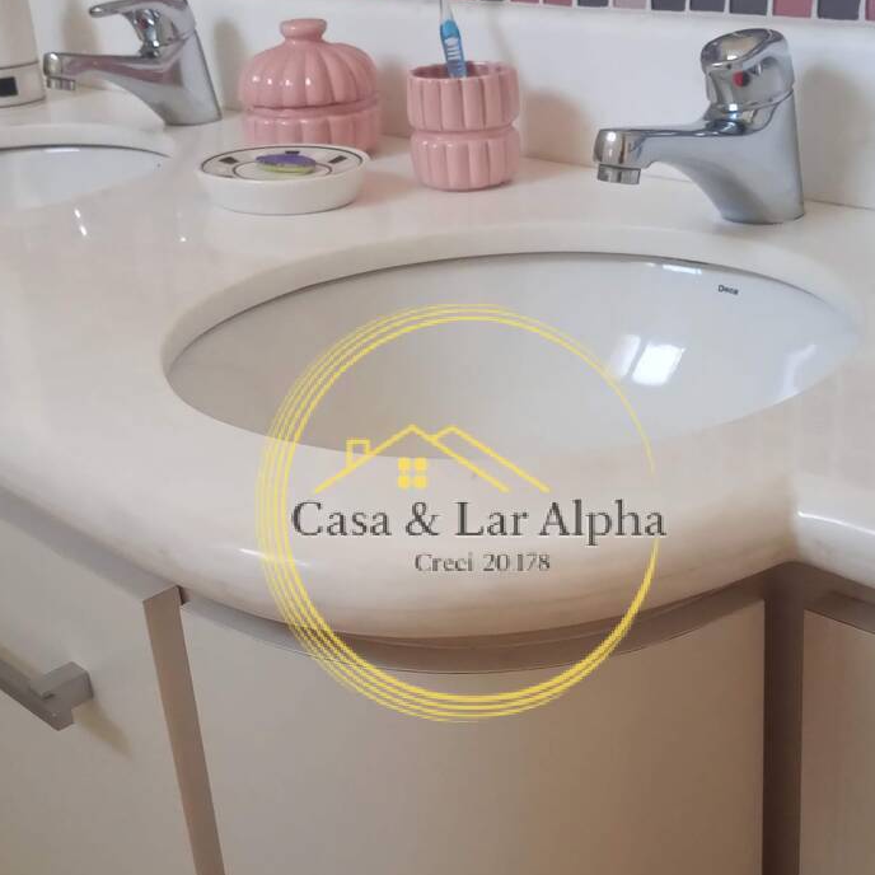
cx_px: 458
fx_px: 1058
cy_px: 513
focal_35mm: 37
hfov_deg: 44.9
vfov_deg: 44.8
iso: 381
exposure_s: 1/24
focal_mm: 3.54
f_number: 2
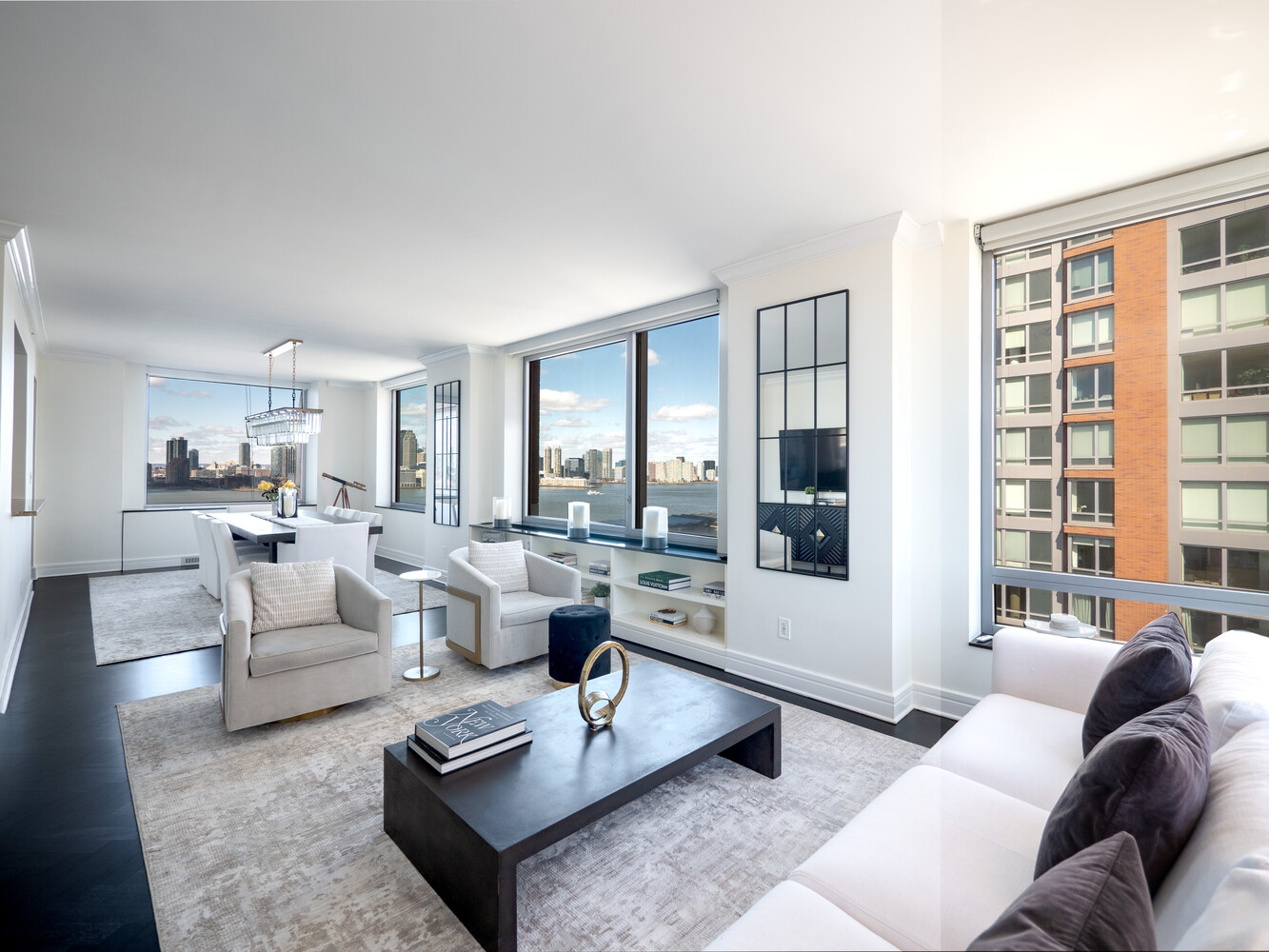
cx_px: 634
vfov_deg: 78.1
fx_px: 587
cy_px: 476
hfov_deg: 94.5
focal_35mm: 16
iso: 100
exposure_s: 1/800
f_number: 4
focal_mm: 8
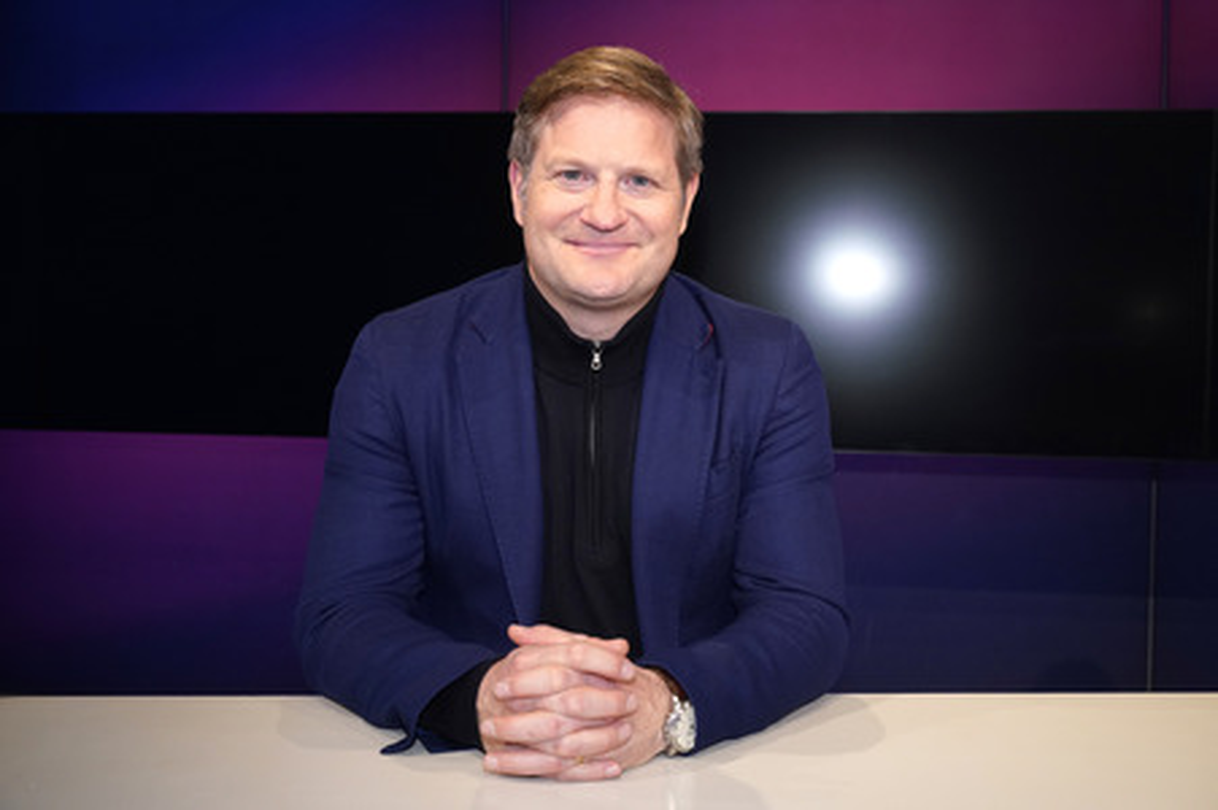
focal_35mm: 39
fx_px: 1318
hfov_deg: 49.6
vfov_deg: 34.2
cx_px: 609
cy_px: 405
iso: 2000
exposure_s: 1/125
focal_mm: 39
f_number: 5
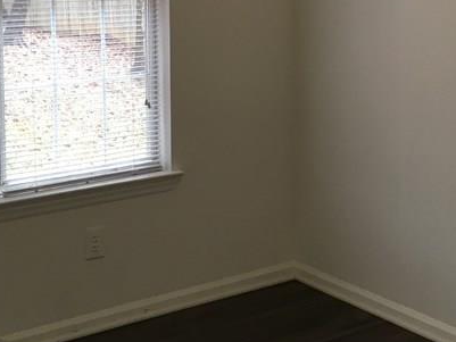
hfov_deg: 26.1
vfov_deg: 19.6
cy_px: 45
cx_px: 314
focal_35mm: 74
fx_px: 975
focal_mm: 4.15
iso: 32
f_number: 2.2
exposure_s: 1/30
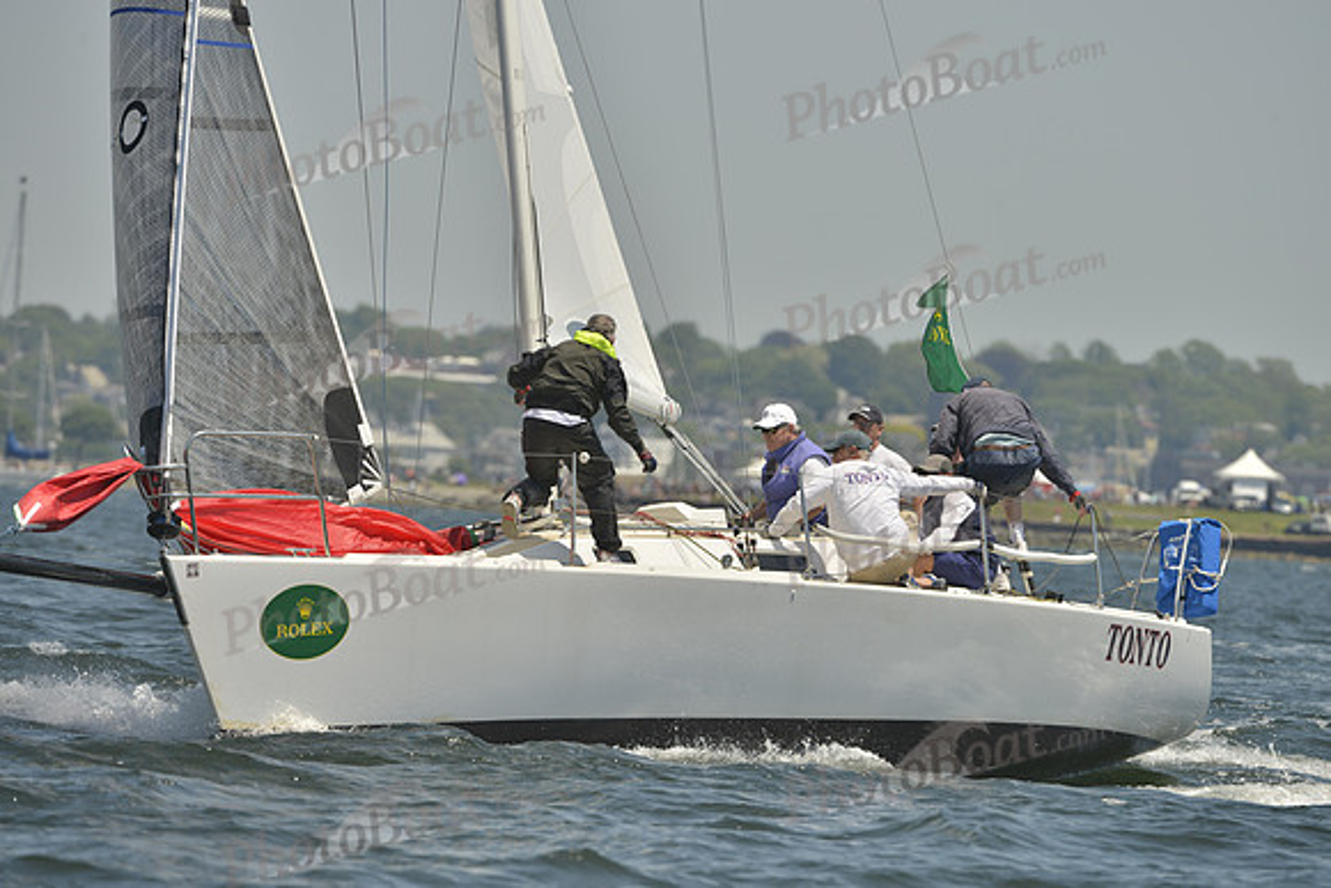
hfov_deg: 5.2
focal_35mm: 400
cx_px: 666
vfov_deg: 3.4
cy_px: 444
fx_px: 14792
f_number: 8
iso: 280
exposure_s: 1/1250
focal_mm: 400
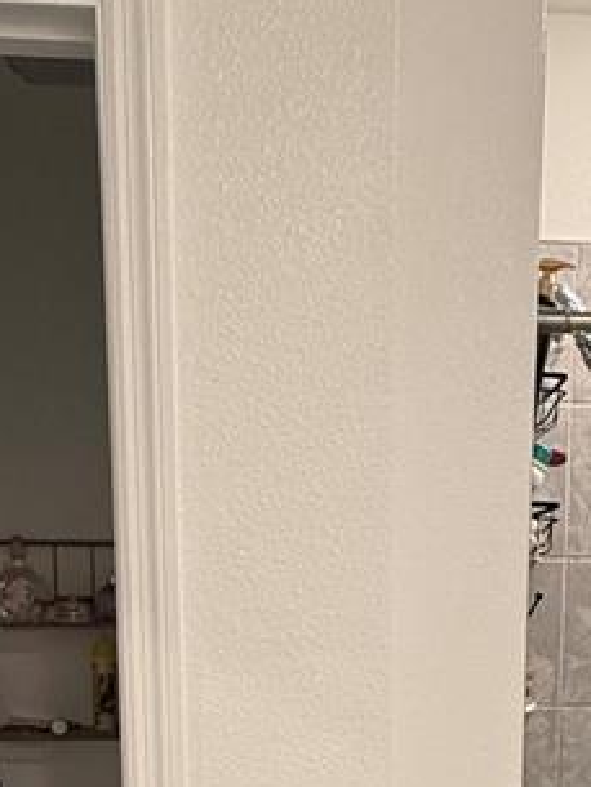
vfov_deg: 31.5
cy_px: 839
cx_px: 369
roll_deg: -0.4
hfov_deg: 26.5
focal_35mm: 55
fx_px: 1251
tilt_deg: -11.0
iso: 160
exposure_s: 1/60
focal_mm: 2.22
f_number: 2.2
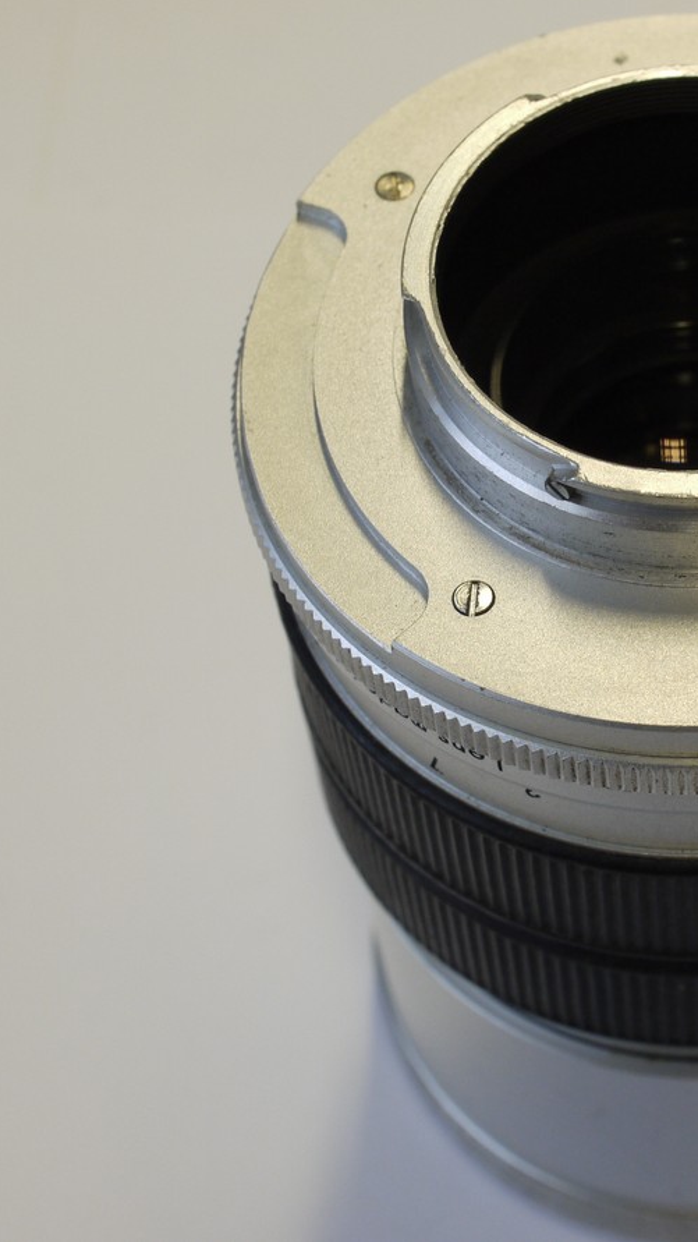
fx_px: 2896
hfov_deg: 13.6
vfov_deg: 24.2
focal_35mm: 88
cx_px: 670
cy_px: 618
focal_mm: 30
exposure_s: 1/30
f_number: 9
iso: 400
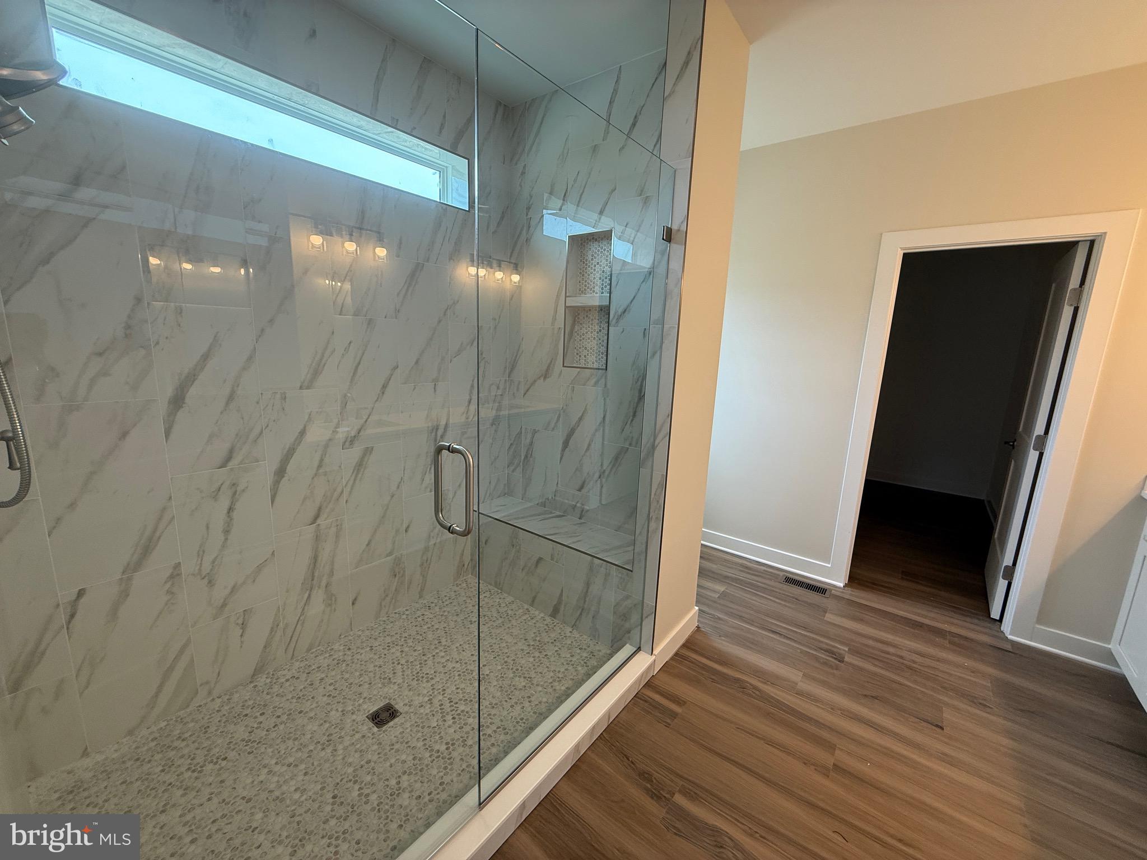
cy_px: 430
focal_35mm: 14
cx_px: 574
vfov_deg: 85.7
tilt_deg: -10.4
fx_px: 464
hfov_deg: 102.1
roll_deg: -2.2
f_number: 2.2
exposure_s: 1/99
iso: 80
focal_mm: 2.22
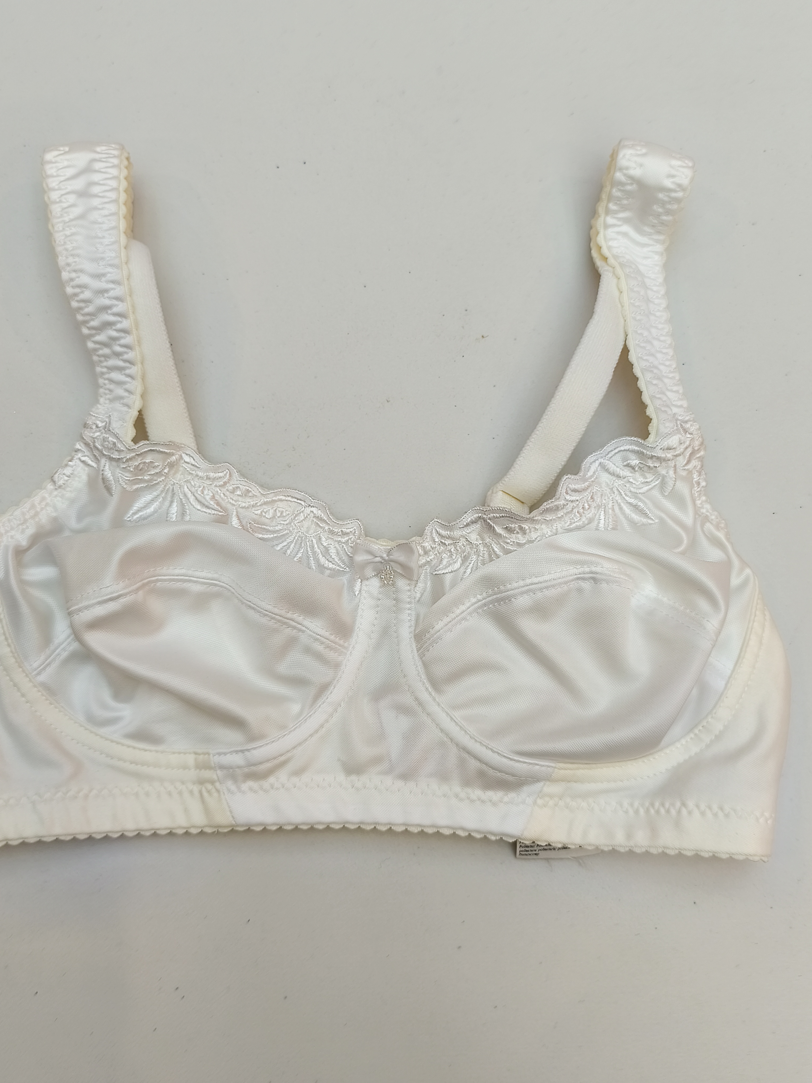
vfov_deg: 56.8
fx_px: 1001
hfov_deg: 44.2
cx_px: 406
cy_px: 542
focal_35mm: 32
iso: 100
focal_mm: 6.14
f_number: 1.65
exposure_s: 1/30
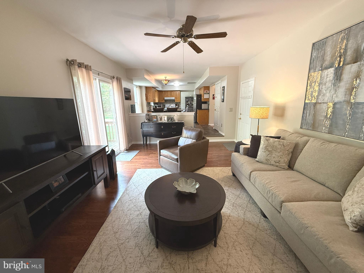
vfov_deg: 85.7
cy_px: 136
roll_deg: +1.6
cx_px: 182
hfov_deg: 102.1
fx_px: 147
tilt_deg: -12.5
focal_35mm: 14
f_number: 2.2
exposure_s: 1/60
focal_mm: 2.22
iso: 200
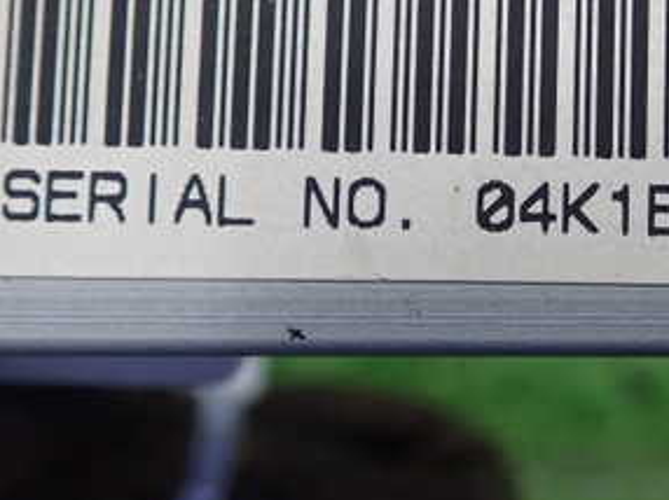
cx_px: 550
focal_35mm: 63
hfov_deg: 29.9
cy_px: 89
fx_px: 1217
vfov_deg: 22.9
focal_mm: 5.5
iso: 250
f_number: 2.3
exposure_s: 1/125
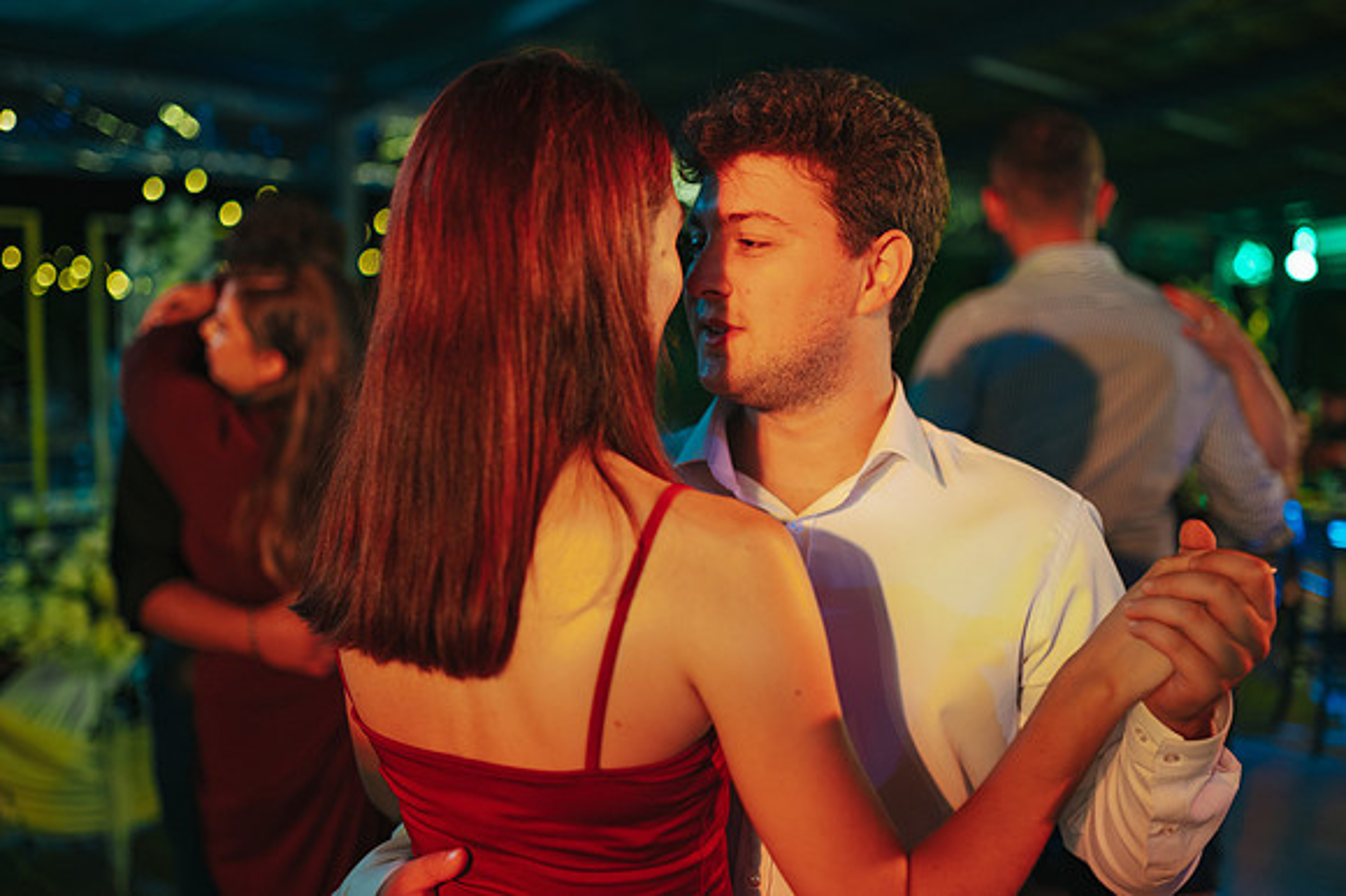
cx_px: 673
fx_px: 1308
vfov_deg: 37.8
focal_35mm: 35
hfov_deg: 54.5
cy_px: 448
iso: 640
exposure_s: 1/200
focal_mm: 35
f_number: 1.4
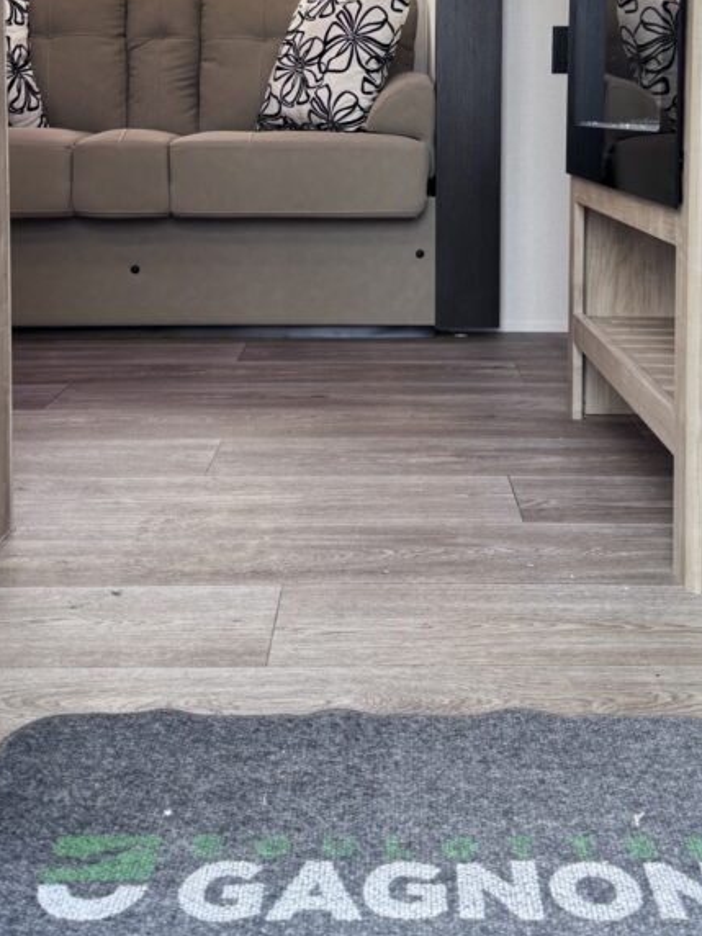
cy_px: 195
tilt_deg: -3.4
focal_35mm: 43
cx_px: 403
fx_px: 1163
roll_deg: -0.4
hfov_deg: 33.5
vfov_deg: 42.0
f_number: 1.78
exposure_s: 1/121
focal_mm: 6.76
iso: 125
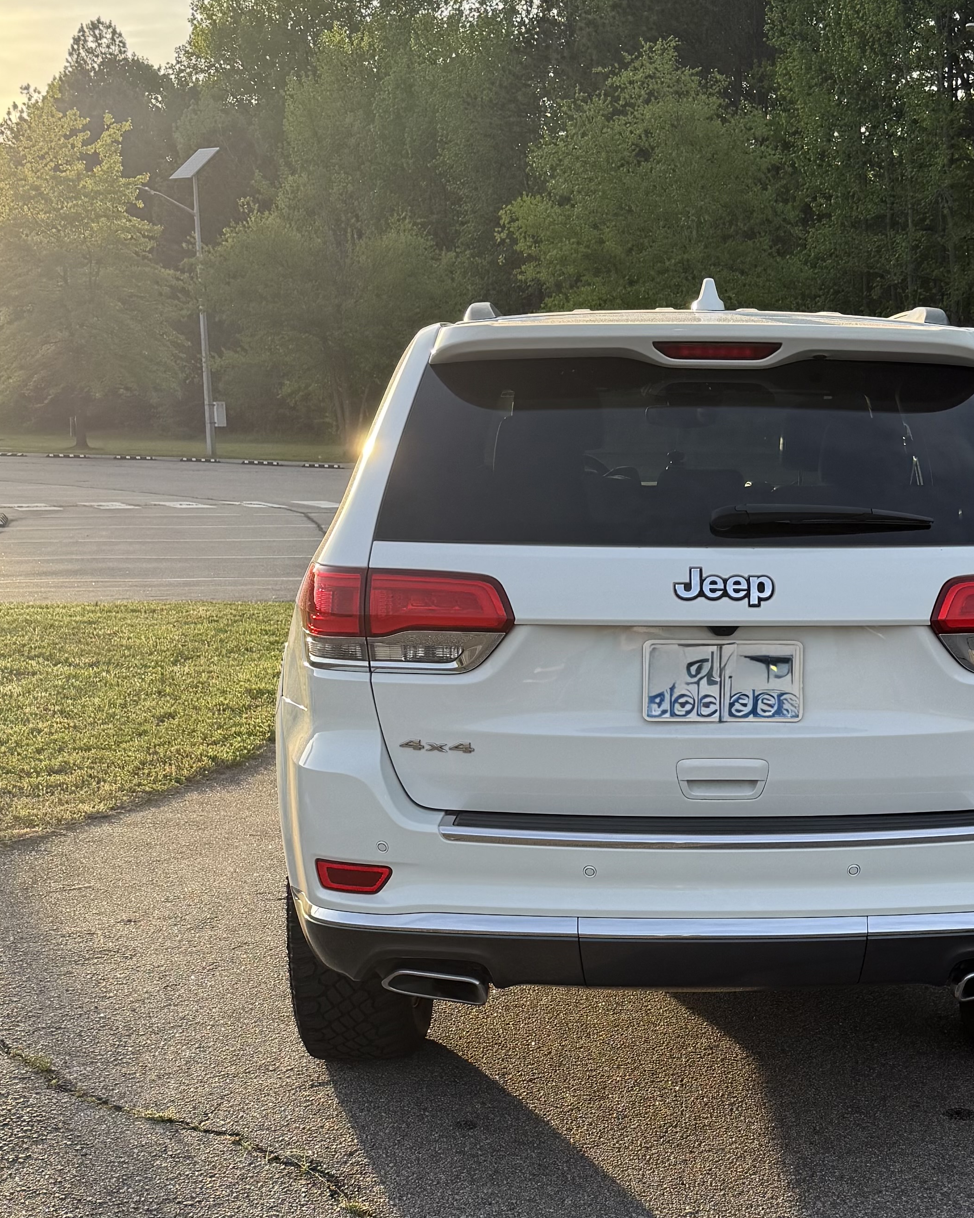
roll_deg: +0.2
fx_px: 1838
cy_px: 743
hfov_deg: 29.3
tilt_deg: -9.2
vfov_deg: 36.5
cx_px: 715
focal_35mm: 51
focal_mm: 6.76
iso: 100
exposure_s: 1/1653
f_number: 1.78
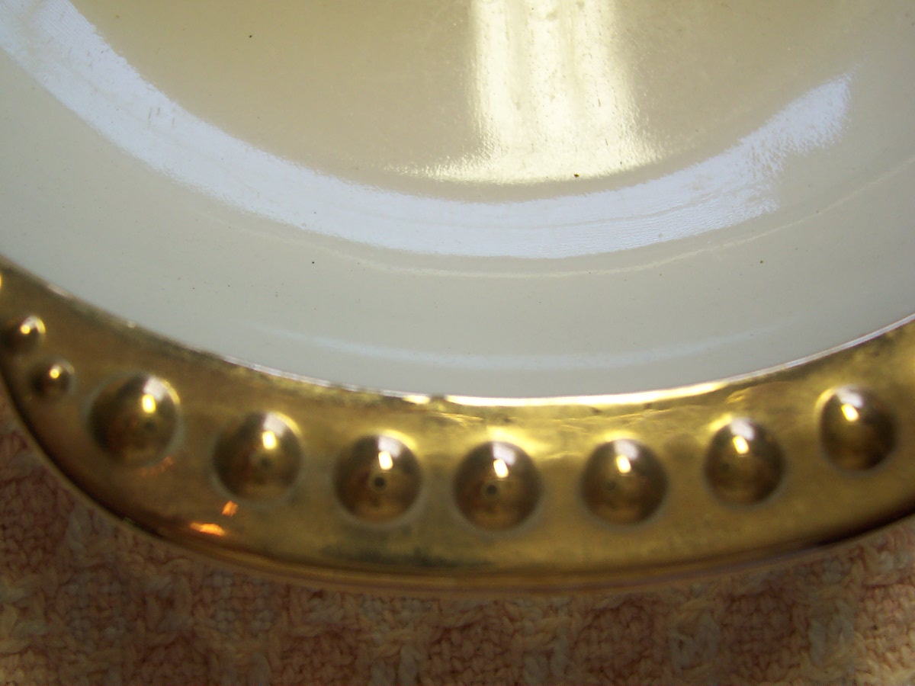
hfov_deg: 50.1
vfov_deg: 38.7
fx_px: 978
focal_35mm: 37
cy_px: 343
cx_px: 458
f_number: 2.8
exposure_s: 1/90
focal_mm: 5.6
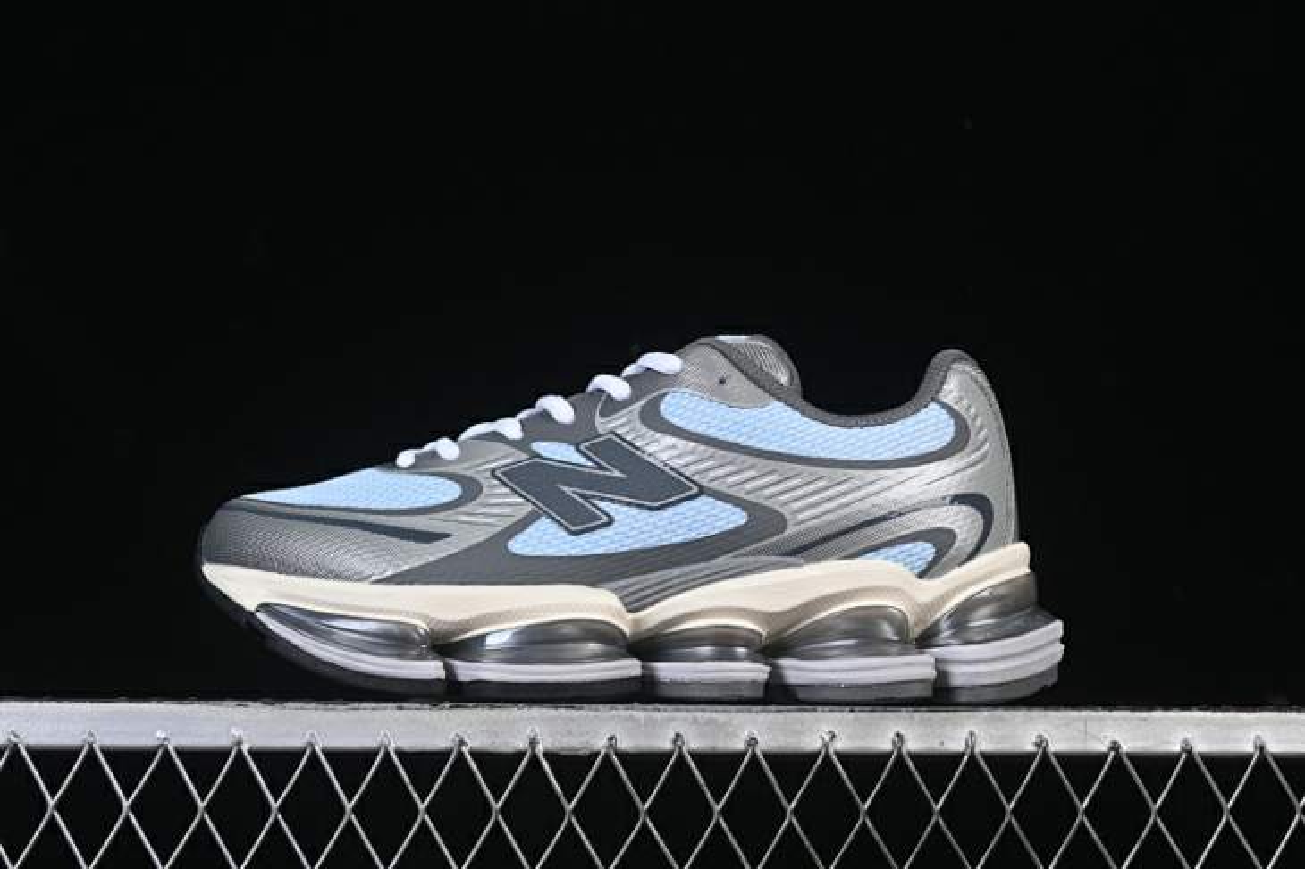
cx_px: 652
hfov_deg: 27.0
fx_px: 2717
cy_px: 434
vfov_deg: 18.2
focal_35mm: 75
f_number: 8
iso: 160
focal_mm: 50
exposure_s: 1/80
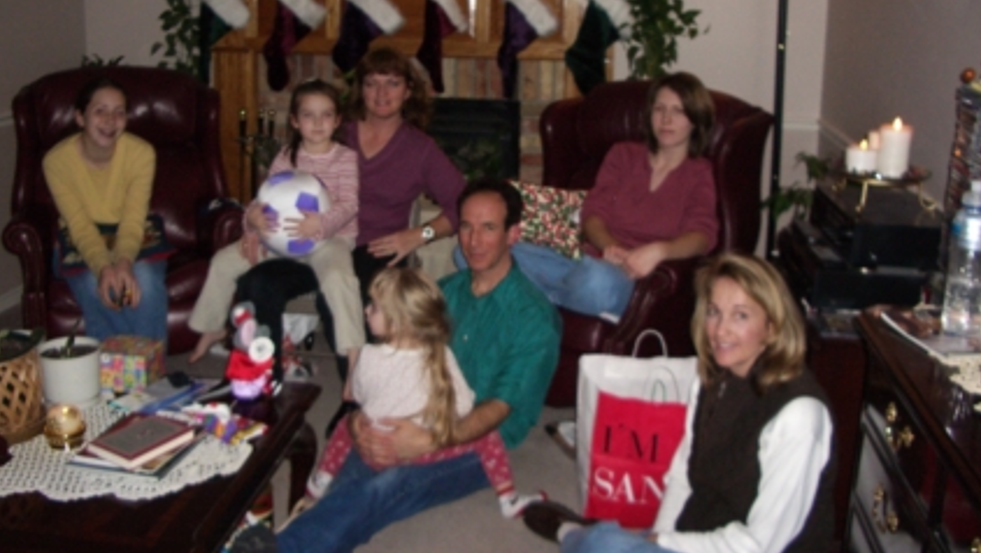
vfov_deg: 30.3
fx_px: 1015
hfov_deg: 51.6
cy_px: 202
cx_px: 481
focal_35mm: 39
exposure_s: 1/60
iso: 200
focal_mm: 5.8
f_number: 2.6
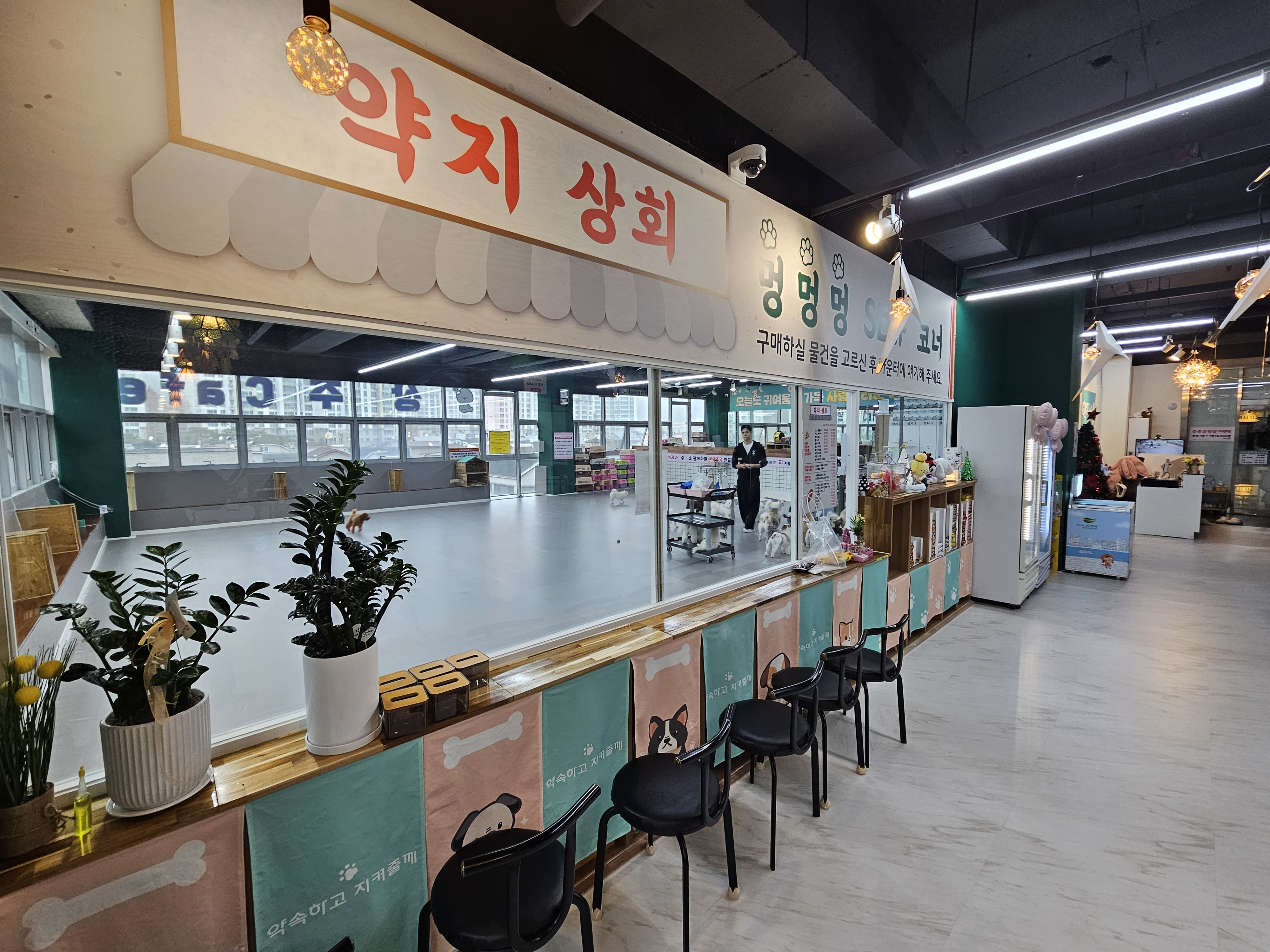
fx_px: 477
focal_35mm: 13
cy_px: 476
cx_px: 635
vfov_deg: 89.9
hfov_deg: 106.2
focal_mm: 2.2
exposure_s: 1/60
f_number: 2.2
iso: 125
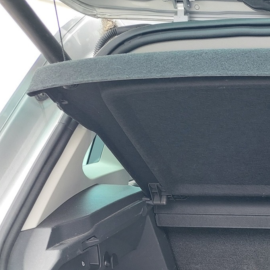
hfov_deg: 23.6
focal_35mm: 63
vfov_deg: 25.5
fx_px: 556
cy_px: 290
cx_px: 365
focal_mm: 5.23
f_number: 1.8
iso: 50
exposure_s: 1/50
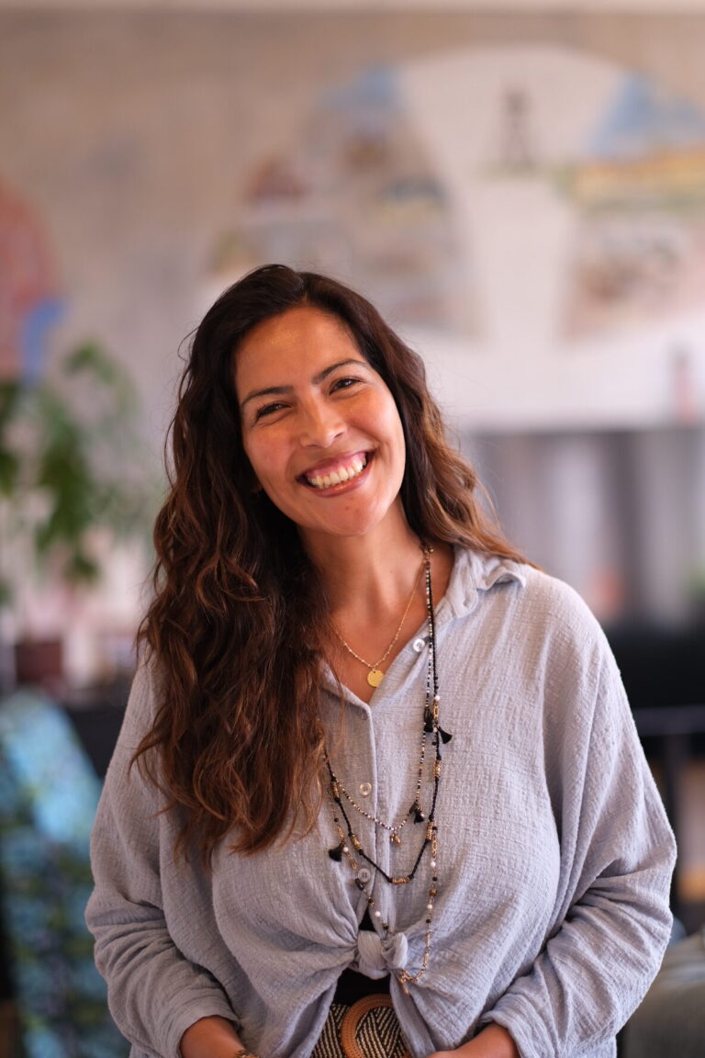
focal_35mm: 84
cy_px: 529
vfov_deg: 24.2
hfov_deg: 16.3
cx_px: 352
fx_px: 2467
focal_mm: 56
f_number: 1.2
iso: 160
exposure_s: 1/180
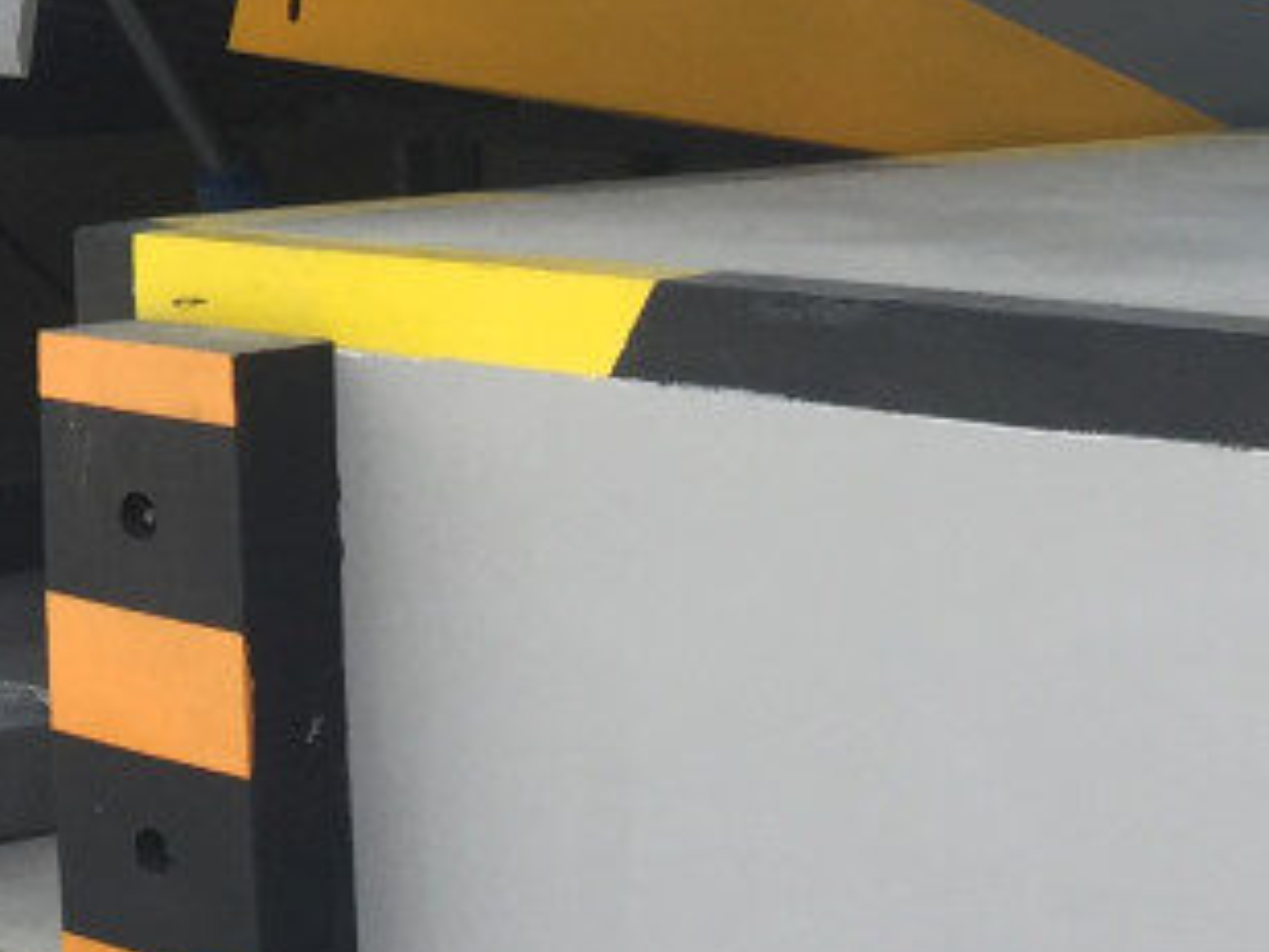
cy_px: -238
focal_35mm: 120
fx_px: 4401
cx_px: -830
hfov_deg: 14.8
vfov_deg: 12.0
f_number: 2.2
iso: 32
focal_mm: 4.15
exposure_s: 1/1068
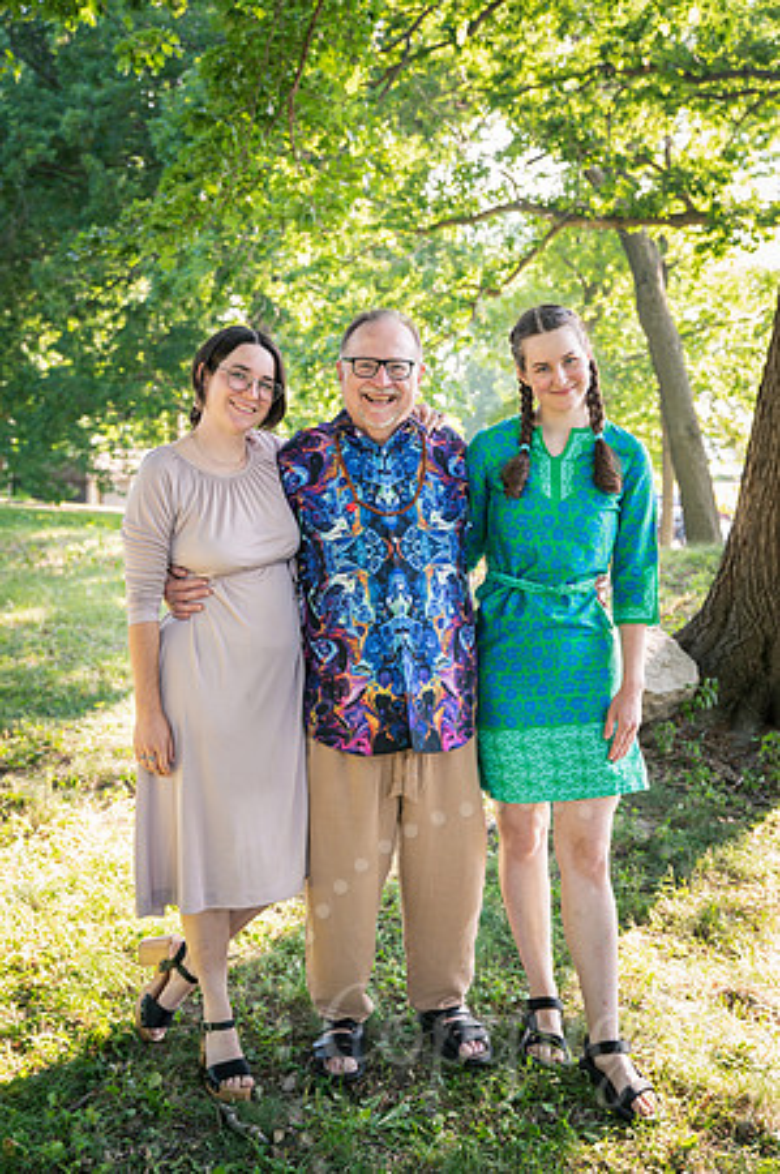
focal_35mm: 46
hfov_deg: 29.2
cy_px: 587
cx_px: 390
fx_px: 1498
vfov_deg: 42.8
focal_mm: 46
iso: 1000
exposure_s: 1/320
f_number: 4
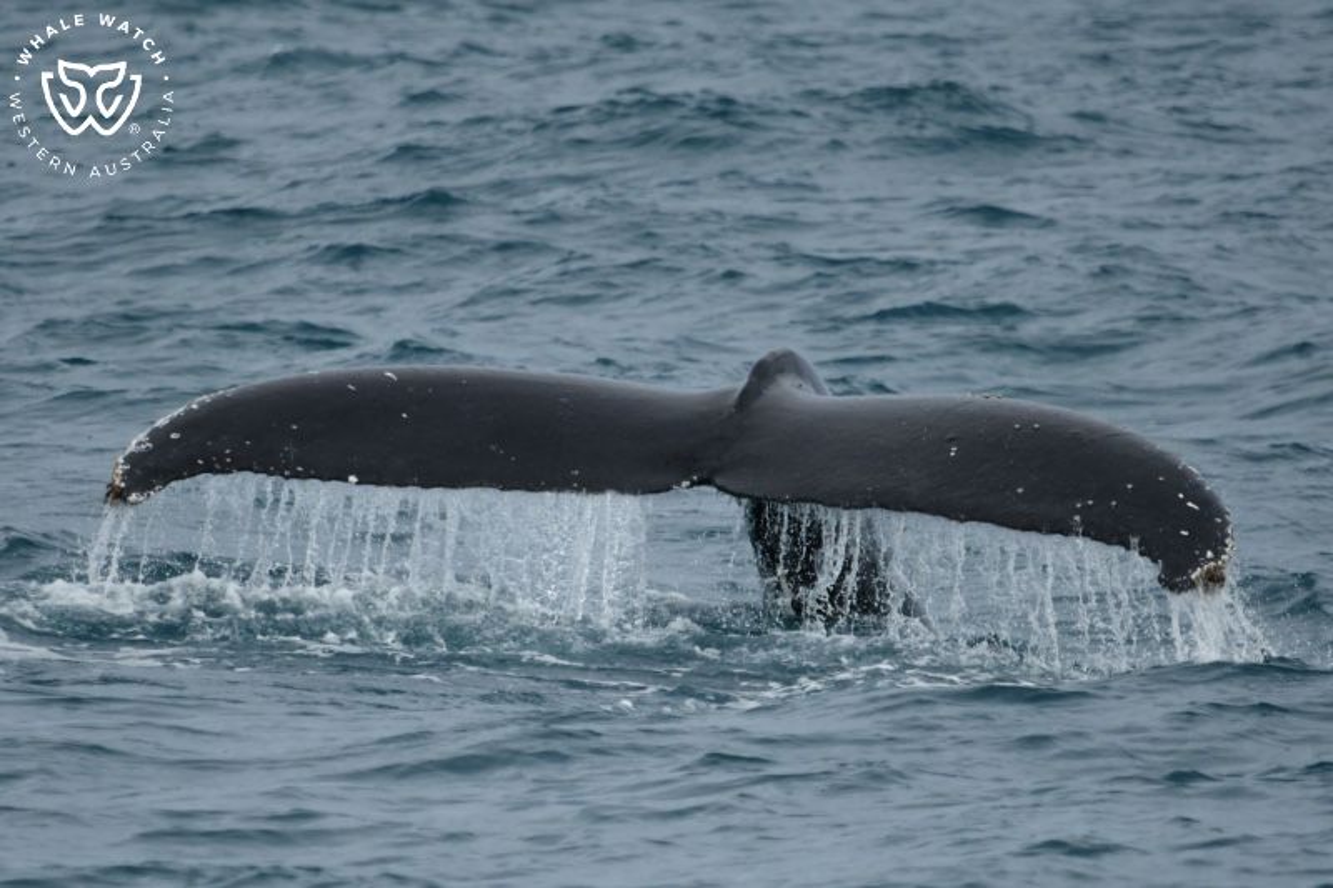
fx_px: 22211
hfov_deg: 3.4
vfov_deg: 2.3
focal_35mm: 600
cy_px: 444
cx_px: 666
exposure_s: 1/8000
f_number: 6.3
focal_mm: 600
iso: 1000
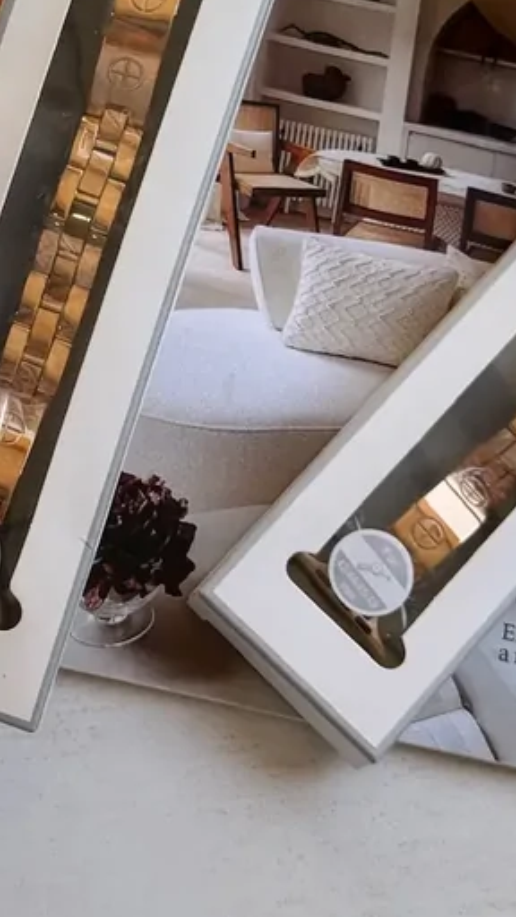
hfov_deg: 12.9
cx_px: -47
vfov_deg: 22.9
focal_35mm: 92
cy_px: 188
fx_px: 2238
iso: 64
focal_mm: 6.76
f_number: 1.78
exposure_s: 1/1238
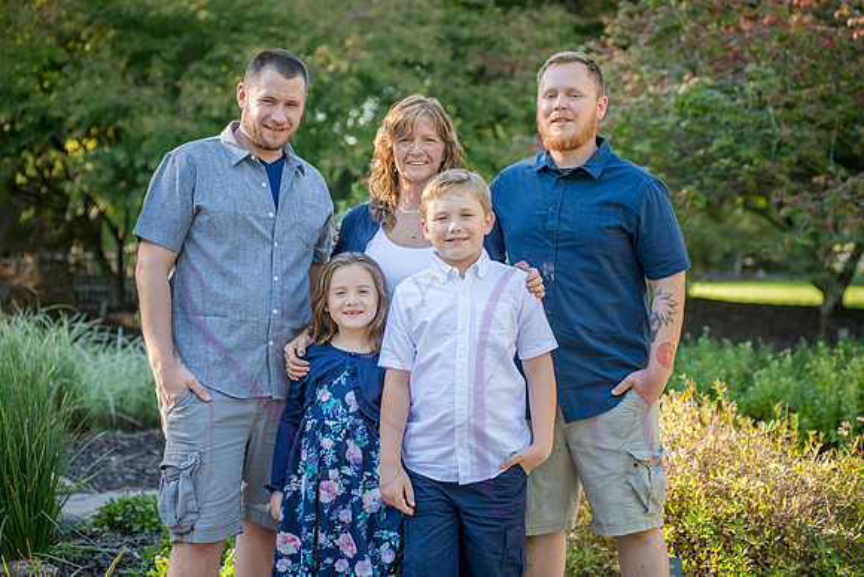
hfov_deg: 23.4
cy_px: 288
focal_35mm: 87
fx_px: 2090
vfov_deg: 15.7
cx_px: 448
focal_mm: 80
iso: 400
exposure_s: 1/400
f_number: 4
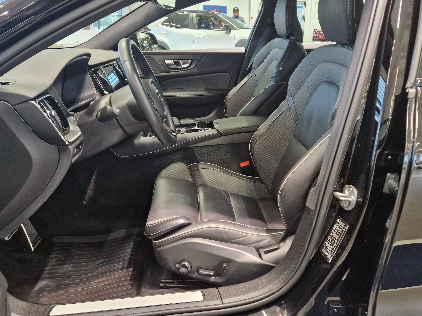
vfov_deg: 49.6
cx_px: 219
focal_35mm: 28
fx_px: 341
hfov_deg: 63.4
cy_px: 136
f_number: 1.8
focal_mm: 5.4
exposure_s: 1/100
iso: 500
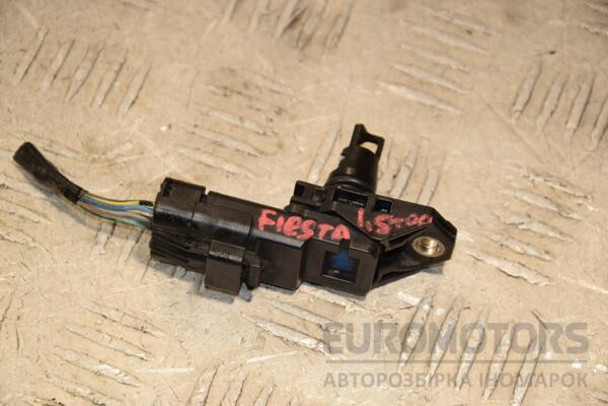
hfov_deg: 13.0
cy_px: 203
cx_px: 304
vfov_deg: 8.7
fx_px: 2660
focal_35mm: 158
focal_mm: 105
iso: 800
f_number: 8
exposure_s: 1/200
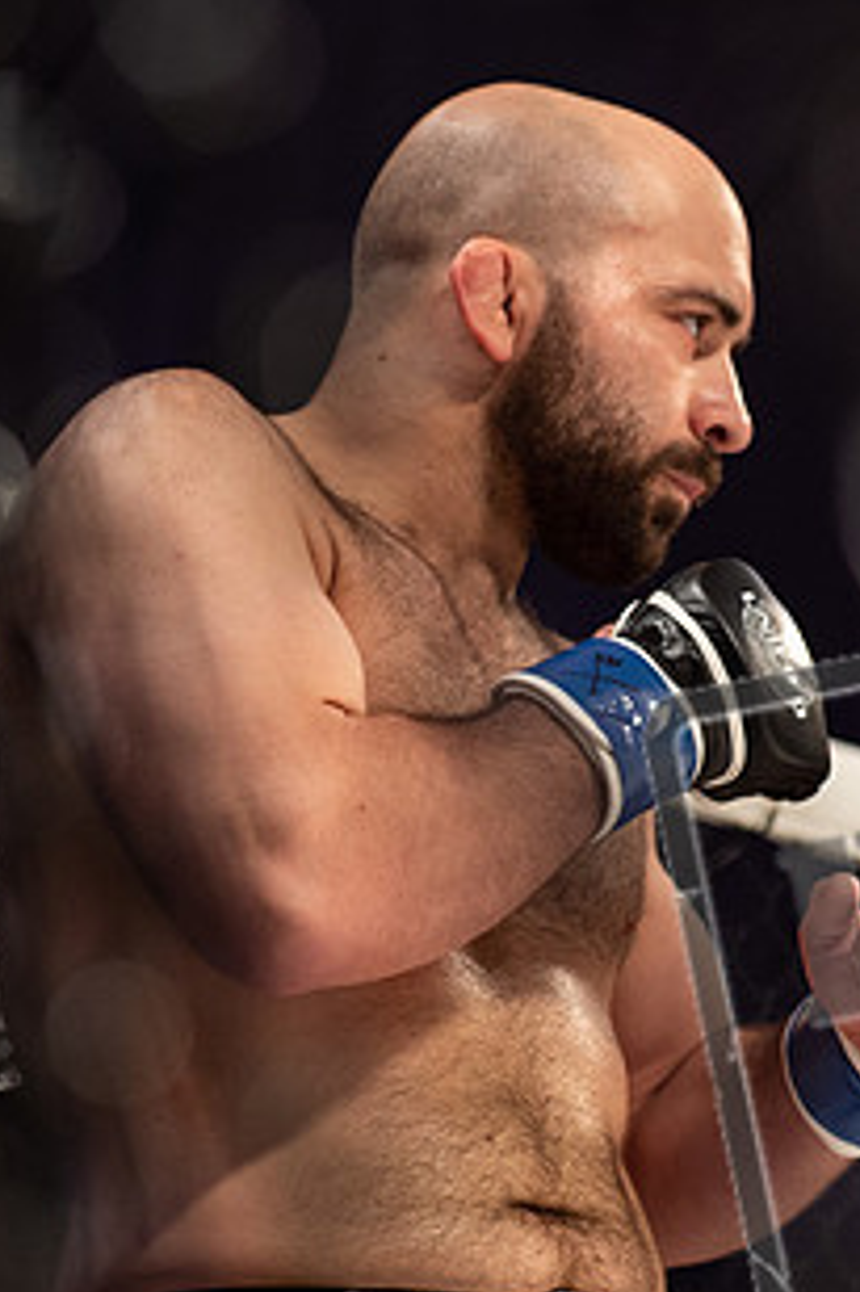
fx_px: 5237
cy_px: 762
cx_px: 581
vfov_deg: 14.1
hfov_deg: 9.4
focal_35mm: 146
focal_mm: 70
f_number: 4
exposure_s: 1/500
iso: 1600
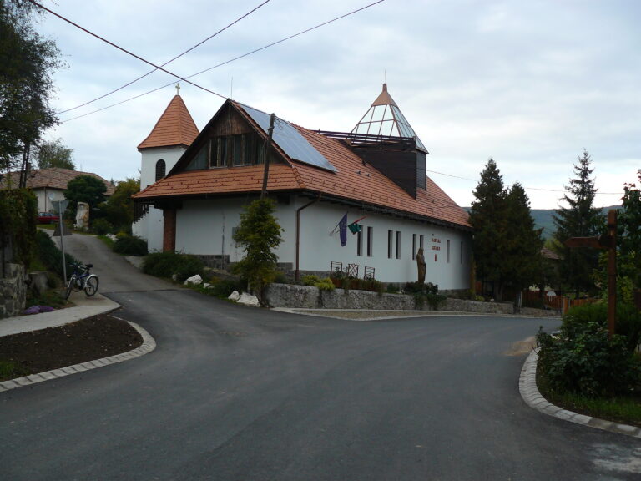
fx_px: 667
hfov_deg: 51.4
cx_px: 320
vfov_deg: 39.7
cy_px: 240
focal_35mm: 36
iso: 100
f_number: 2.8
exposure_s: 1/50
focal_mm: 6
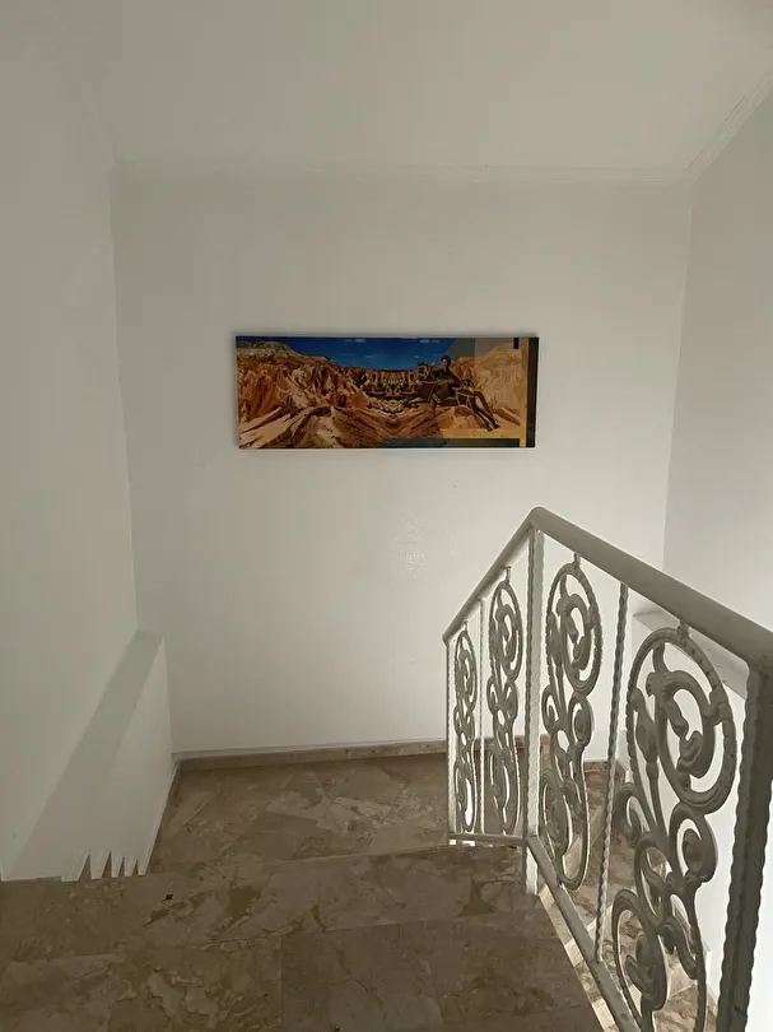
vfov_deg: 67.3
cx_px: 386
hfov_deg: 53.0
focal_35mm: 26
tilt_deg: -10.1
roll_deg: +0.5
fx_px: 775
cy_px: 516
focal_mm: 4.2
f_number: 1.6
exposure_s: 1/43
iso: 500
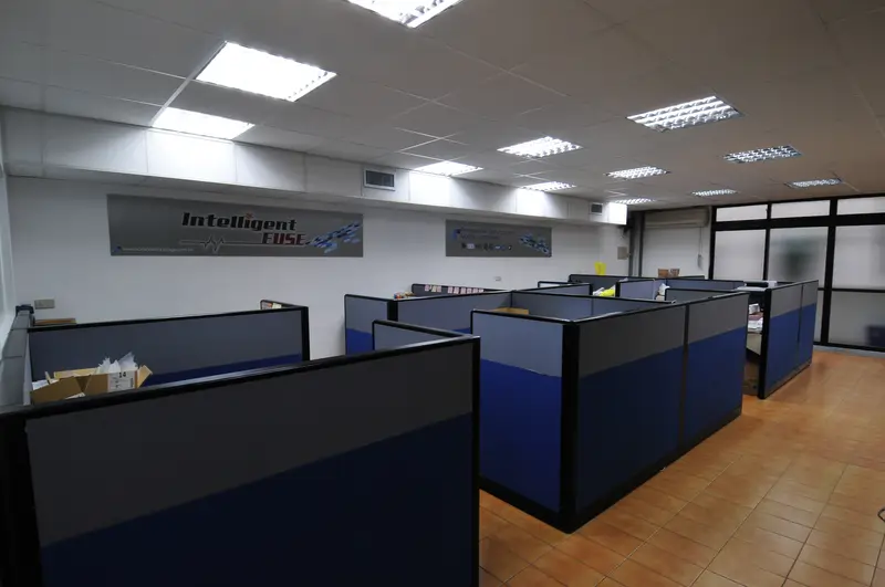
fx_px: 442
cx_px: 442
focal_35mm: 18
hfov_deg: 90.1
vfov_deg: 67.2
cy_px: 294
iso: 400
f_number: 14
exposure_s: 1/10
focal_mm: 12
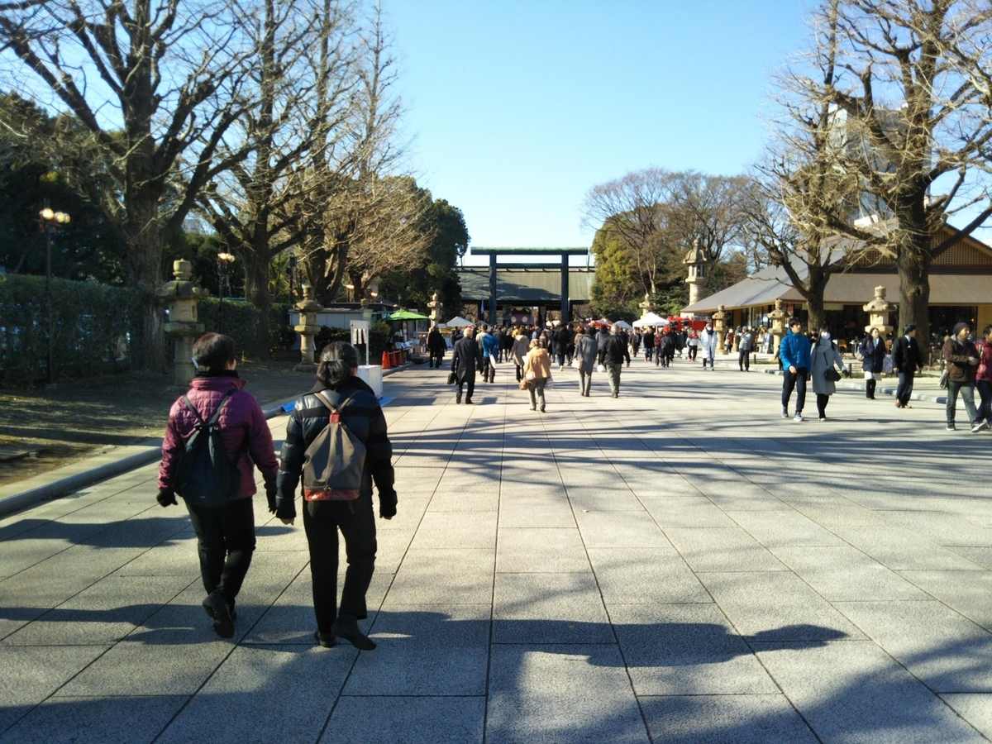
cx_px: 496
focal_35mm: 30
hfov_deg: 60.0
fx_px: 860
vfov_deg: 46.8
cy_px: 372
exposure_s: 1/435
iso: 27
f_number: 2.2
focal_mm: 4
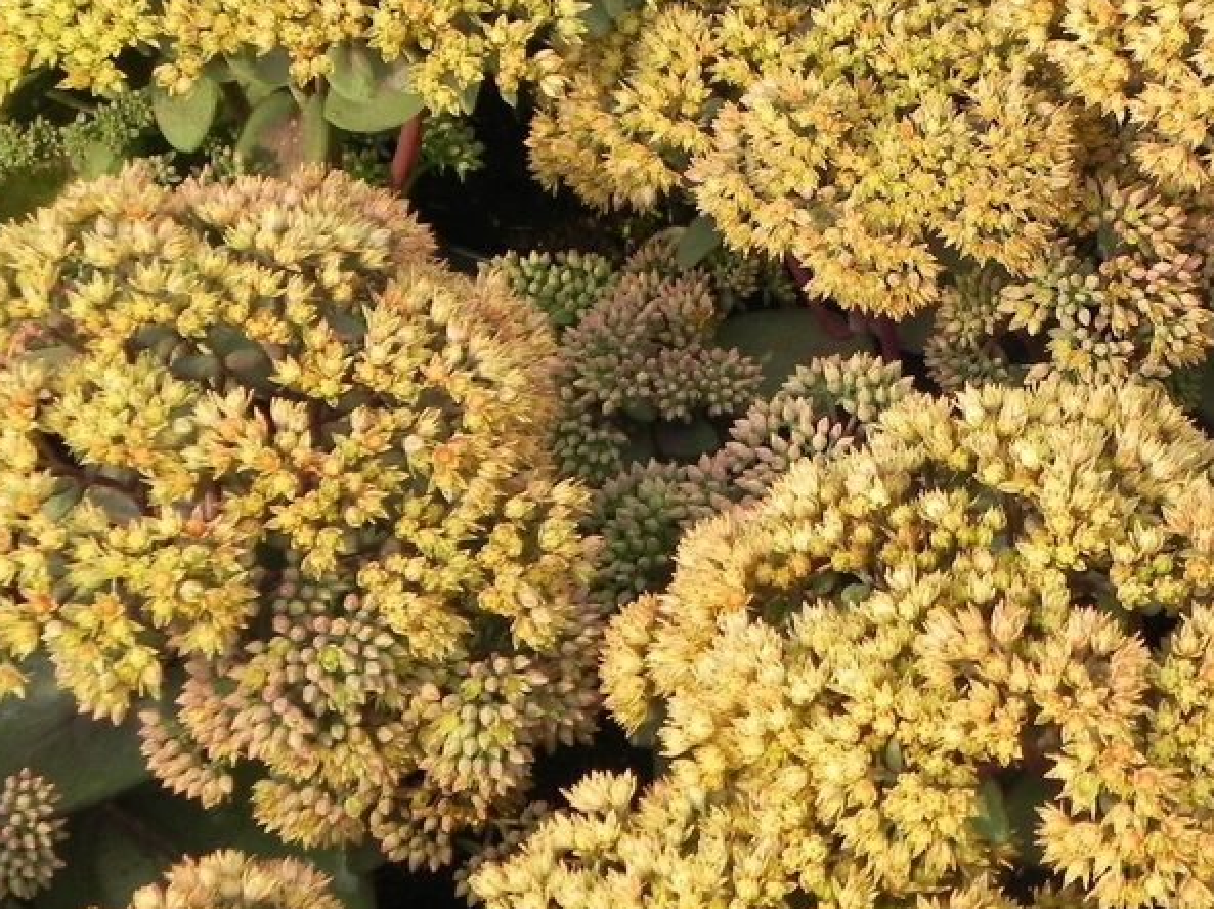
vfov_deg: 11.0
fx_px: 4732
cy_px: 309
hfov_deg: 14.6
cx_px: 904
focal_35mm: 135
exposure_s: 1/640
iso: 160
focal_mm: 13.4
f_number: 4.5
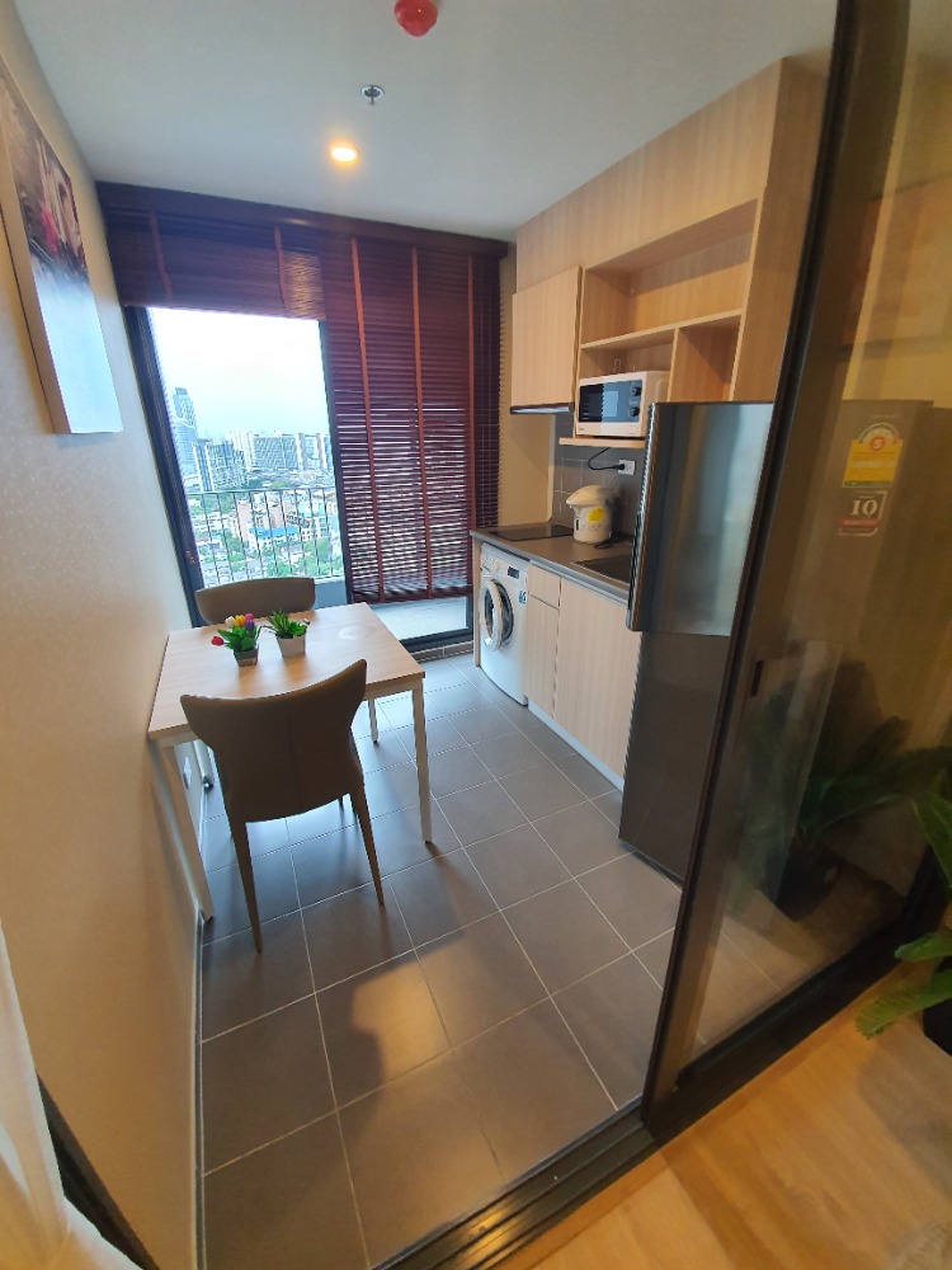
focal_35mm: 13
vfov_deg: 106.2
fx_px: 477
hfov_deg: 89.9
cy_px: 635
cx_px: 476
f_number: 2.2
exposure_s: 1/50
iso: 250
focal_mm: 1.8
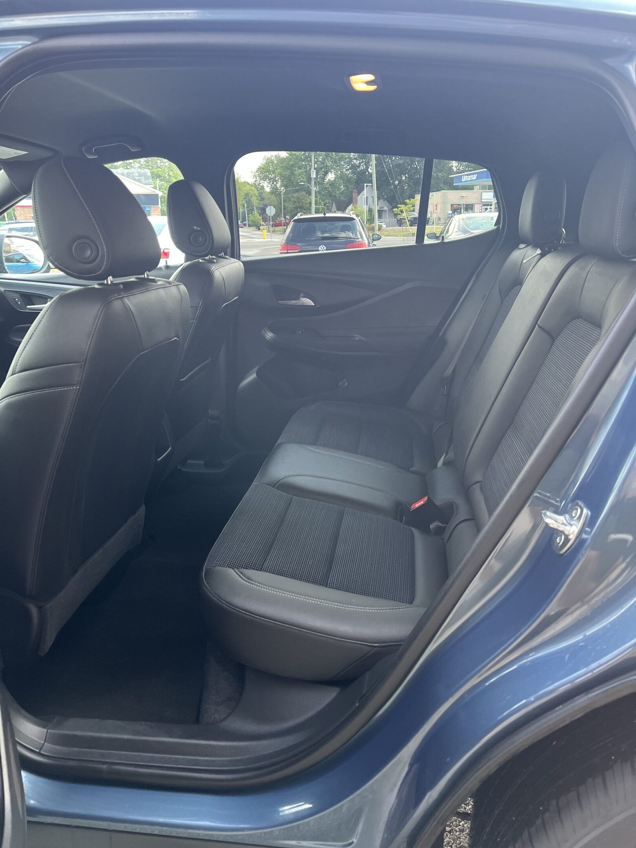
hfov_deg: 53.1
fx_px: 637
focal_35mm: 26
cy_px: 424
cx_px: 318
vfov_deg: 67.3
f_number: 1.6
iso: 125
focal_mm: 5.1
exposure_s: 1/121
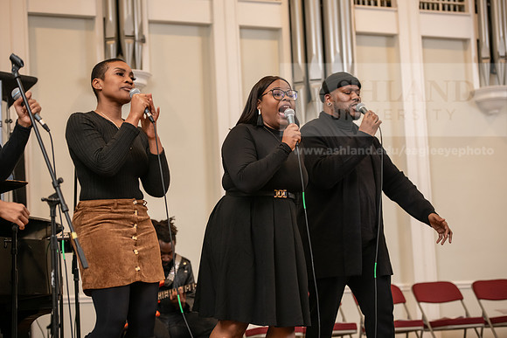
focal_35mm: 92
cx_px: 254
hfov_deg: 22.1
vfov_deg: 14.9
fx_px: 1296
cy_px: 169
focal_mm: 92
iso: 1600
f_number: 3.5
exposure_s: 1/125
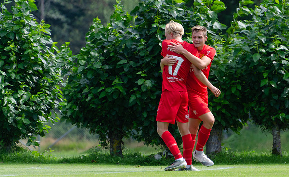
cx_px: 212
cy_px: 103
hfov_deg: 3.1
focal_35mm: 673
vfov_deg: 1.9
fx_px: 5278
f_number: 5.6
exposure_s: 1/800
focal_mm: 300
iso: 320
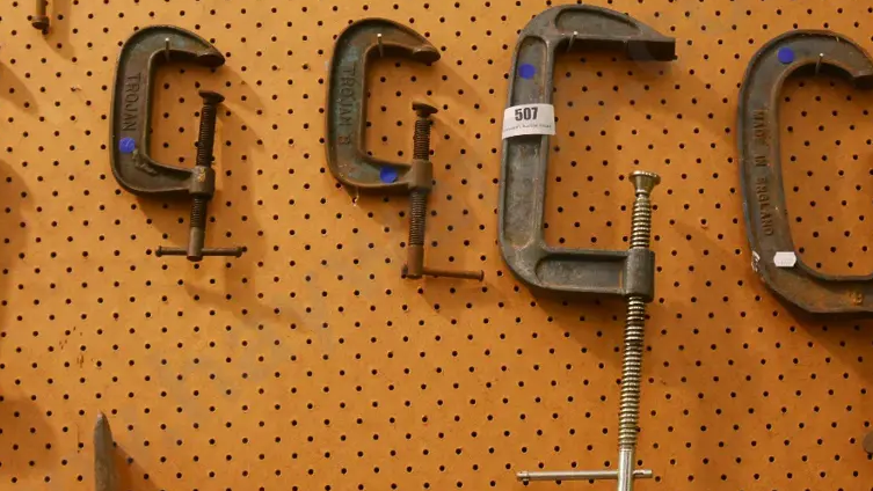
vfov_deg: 15.1
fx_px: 1852
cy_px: 243
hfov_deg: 26.5
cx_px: 394
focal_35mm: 80
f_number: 5.3
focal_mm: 27
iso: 3200
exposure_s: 1/80
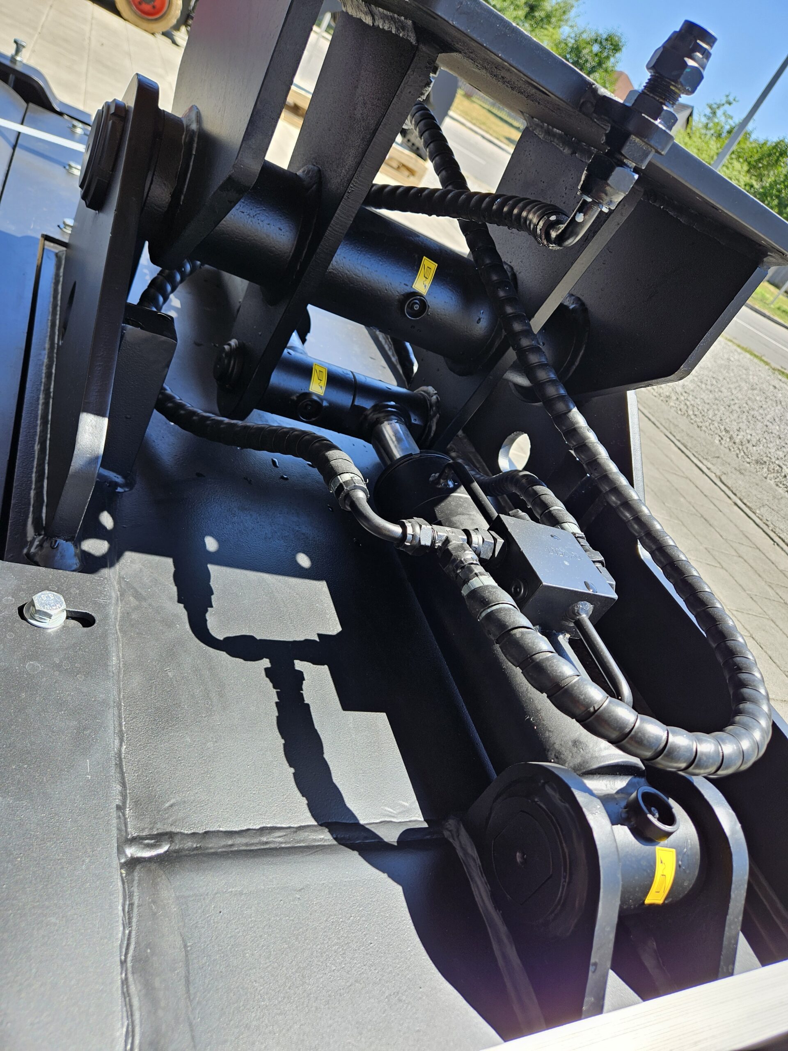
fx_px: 698
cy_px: 526
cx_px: 394
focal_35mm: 23
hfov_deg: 58.9
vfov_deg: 73.9
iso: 25
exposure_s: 1/265
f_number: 1.8
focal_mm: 5.4
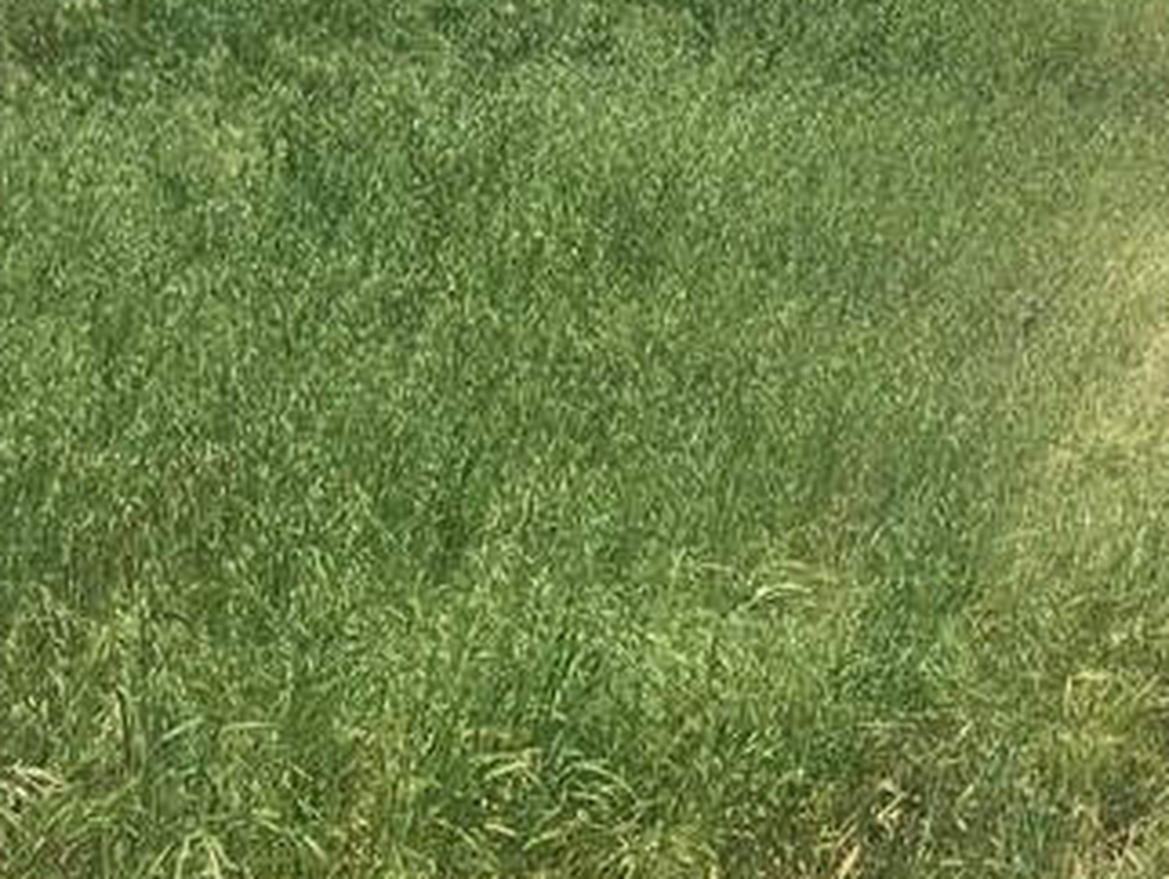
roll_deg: -0.1
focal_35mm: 89
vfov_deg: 16.2
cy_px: -25
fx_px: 3008
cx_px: 991
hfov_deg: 21.6
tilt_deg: +3.0
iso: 20
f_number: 1.8
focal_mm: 3.99
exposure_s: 1/2519
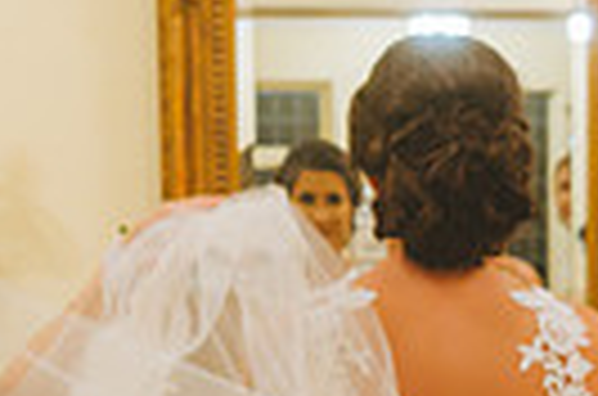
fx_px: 1740
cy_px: 428
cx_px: 468
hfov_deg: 19.3
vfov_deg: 12.8
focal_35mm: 105
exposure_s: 1/60
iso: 2500
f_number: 3.5
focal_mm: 24
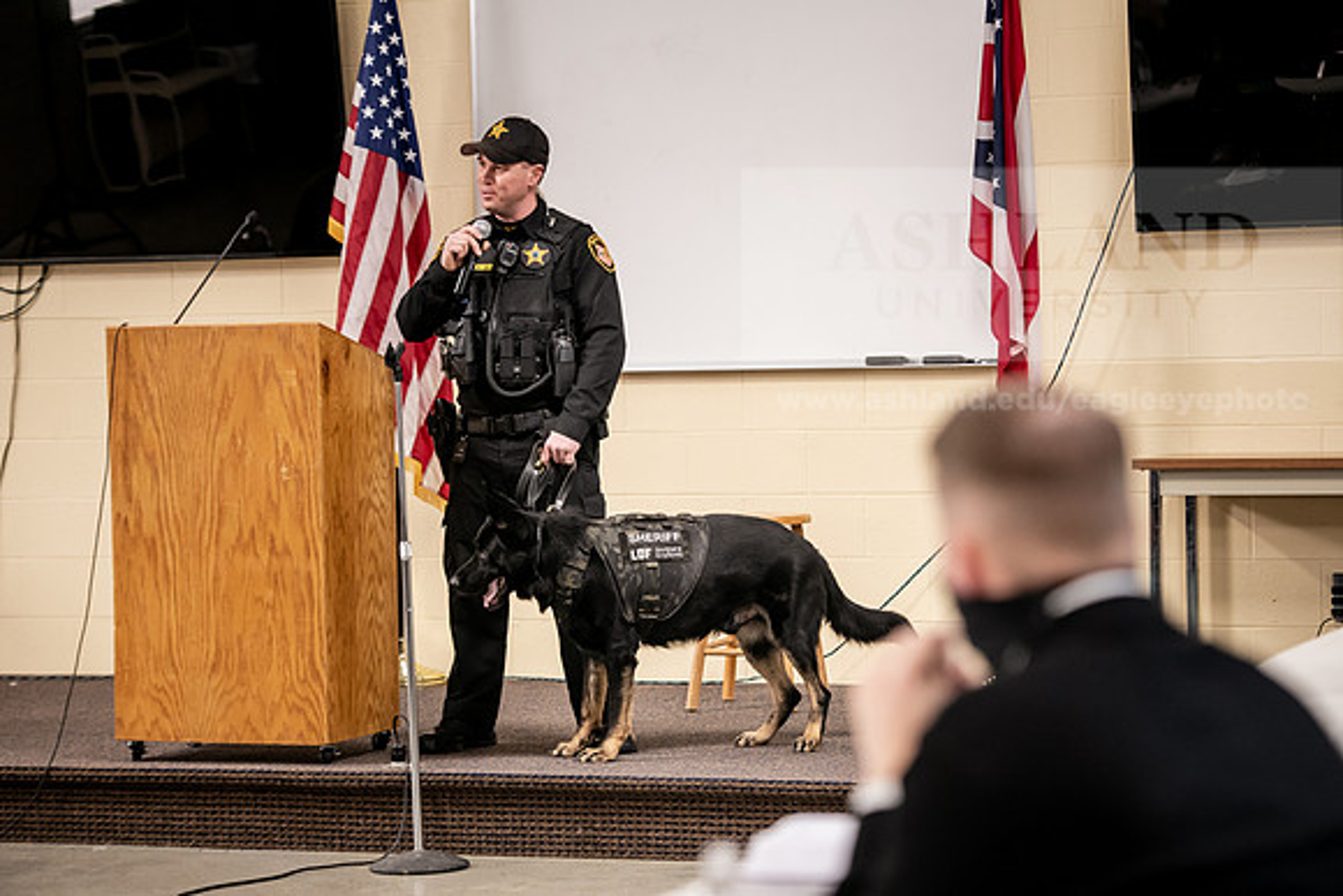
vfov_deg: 12.5
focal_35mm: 110
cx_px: 672
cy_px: 448
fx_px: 4104
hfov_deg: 18.6
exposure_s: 1/200
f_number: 3.2
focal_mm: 110
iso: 1600
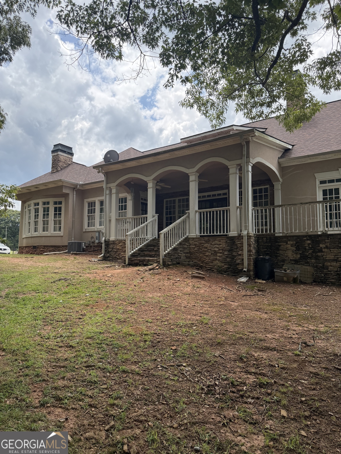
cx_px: 170
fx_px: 315
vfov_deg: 71.6
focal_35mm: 24
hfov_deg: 56.8
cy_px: 227
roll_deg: -0.5
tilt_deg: +4.9
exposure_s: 1/3021
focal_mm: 6.76
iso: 100
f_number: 1.78
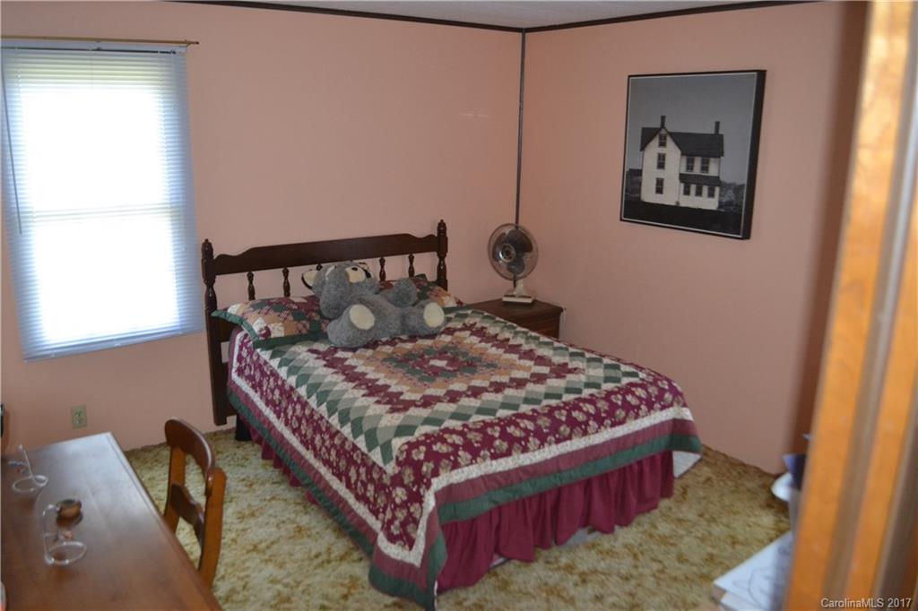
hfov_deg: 67.4
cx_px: 459
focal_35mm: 27
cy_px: 306
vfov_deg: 47.9
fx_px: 688
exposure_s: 1/60
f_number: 3.5
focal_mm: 18
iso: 1400
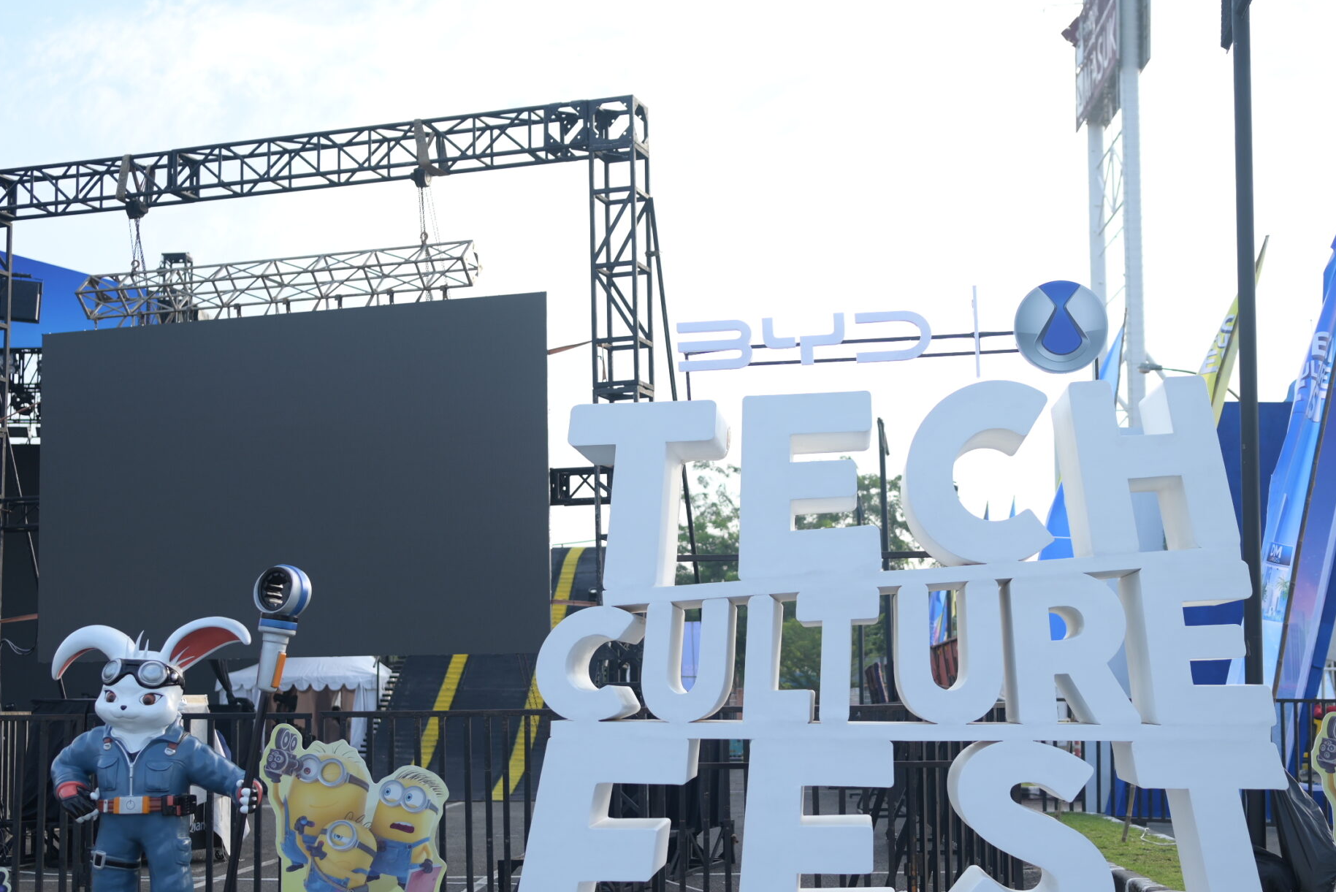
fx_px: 1819
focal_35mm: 49
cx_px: 695
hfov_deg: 40.3
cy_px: 534
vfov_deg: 27.5
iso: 100
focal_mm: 35
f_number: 2
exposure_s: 1/800
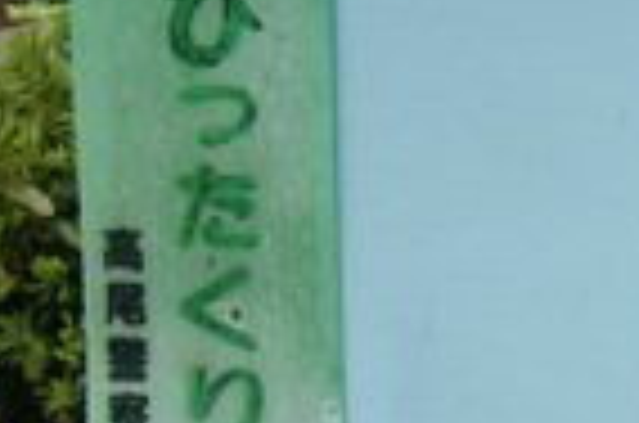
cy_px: 306
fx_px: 2373
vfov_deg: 10.2
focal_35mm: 134
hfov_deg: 14.0
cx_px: 1058
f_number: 3.9
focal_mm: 6.66
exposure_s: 1/60
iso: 64
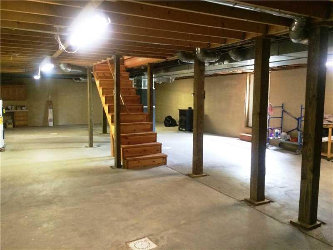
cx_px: 166
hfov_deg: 61.7
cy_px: 125
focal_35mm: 29
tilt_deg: -5.9
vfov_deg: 48.2
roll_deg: +0.0
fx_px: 279
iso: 320
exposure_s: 1/30
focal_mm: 4.15
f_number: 2.2
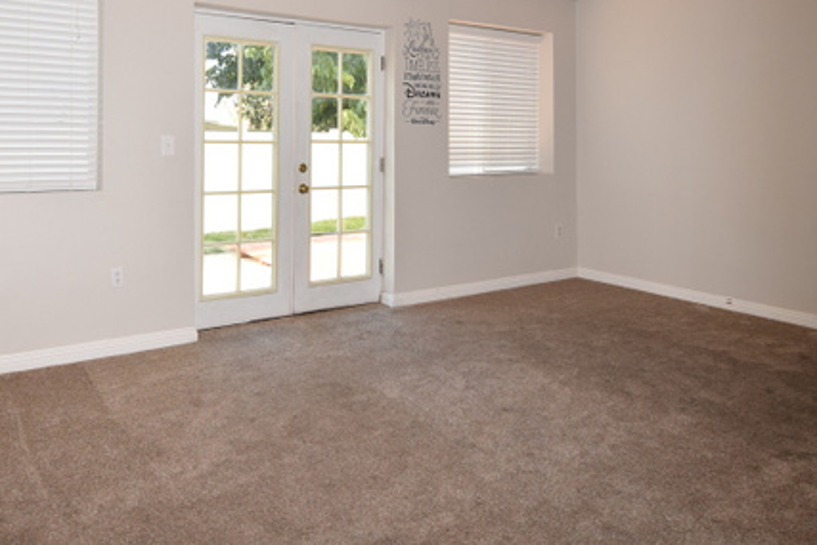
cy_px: 138
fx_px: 562
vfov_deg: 49.7
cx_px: 298
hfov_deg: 70.7
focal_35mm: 25
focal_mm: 11
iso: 720
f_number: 5.6
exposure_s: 1/125
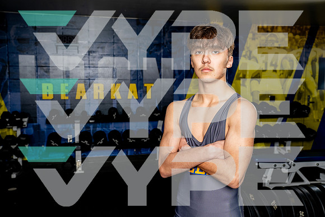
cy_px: 108
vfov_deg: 37.9
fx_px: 316
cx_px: 162
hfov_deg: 54.4
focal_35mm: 35
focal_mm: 35
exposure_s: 1/250
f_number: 5.6
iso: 160
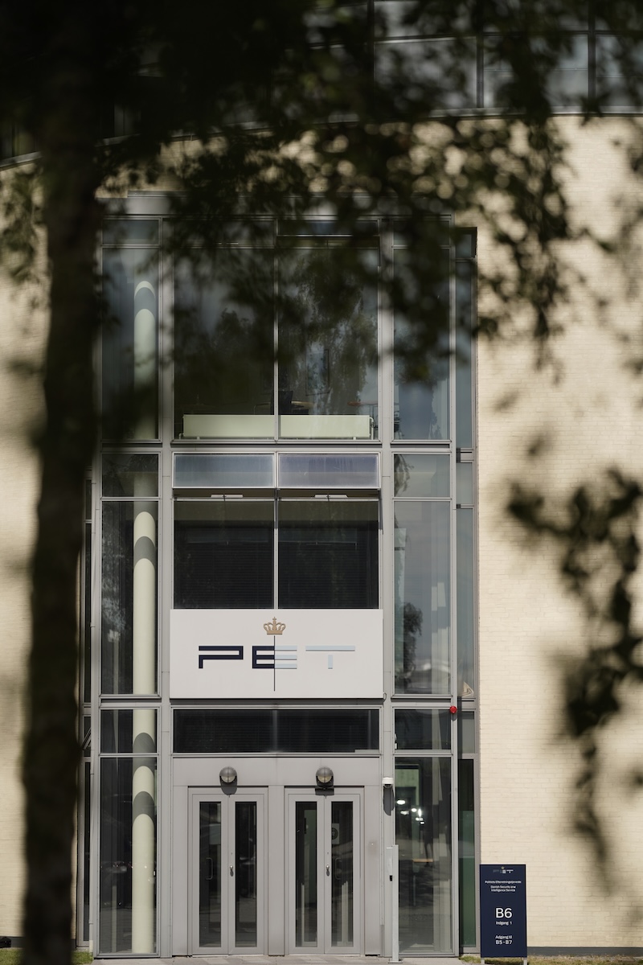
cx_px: 322
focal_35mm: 135
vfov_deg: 15.2
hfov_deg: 10.2
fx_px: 3617
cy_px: 482
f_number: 2.5
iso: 100
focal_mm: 135
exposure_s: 1/8000
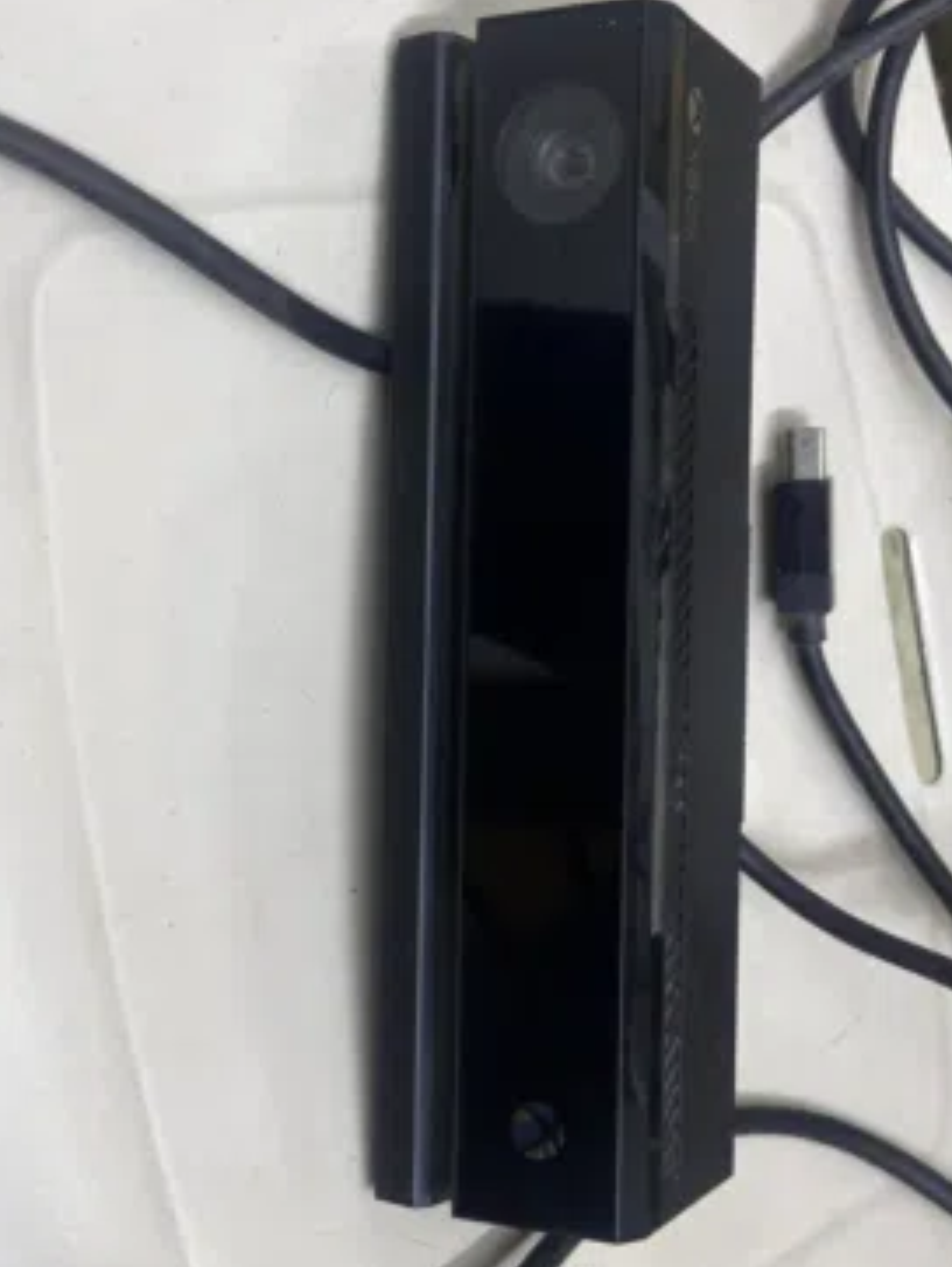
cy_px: 662
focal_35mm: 53
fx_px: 1941
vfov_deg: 36.1
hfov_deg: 27.6
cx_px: 462
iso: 200
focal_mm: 6.86
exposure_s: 1/33
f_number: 1.78
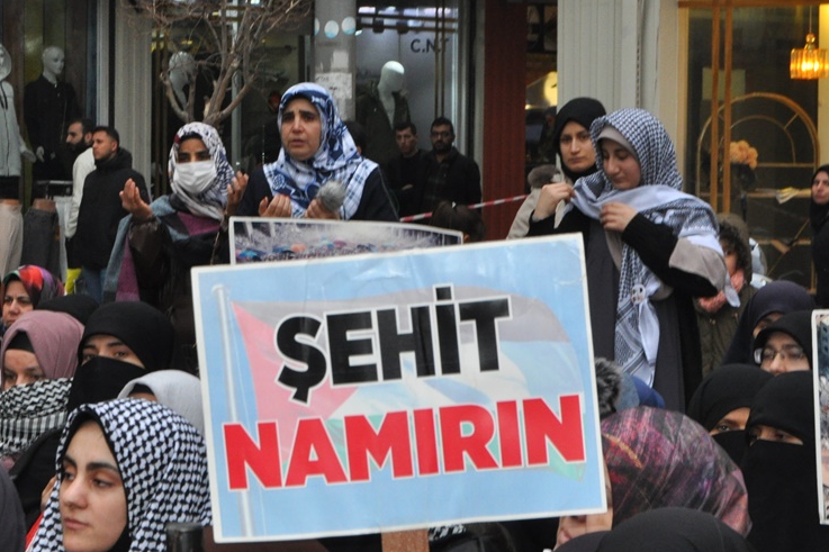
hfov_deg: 13.3
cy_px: 322
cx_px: 96
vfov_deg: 9.0
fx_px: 3521
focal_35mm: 153
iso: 800
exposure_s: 1/60
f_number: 5.6
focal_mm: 55
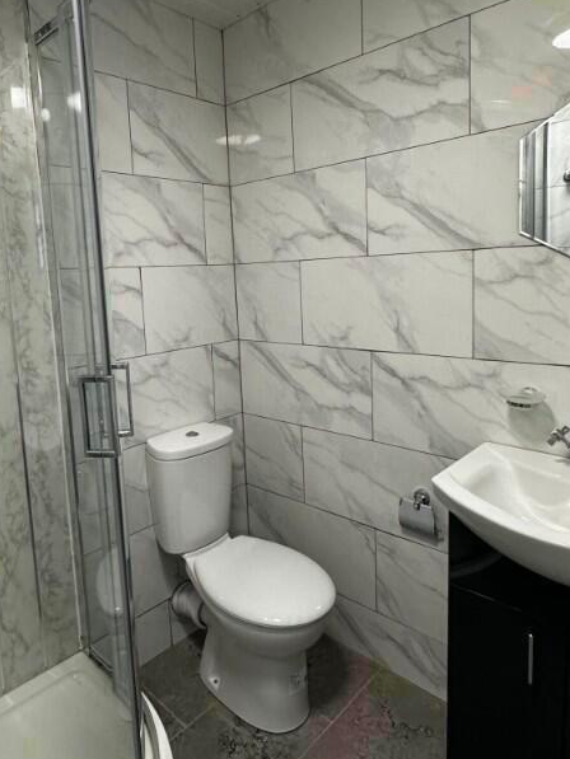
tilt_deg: -6.5
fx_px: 527
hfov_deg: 56.6
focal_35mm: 24
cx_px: 247
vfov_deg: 71.3
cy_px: 331
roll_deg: +2.2
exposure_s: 1/100
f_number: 2.2
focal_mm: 2.22
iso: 160
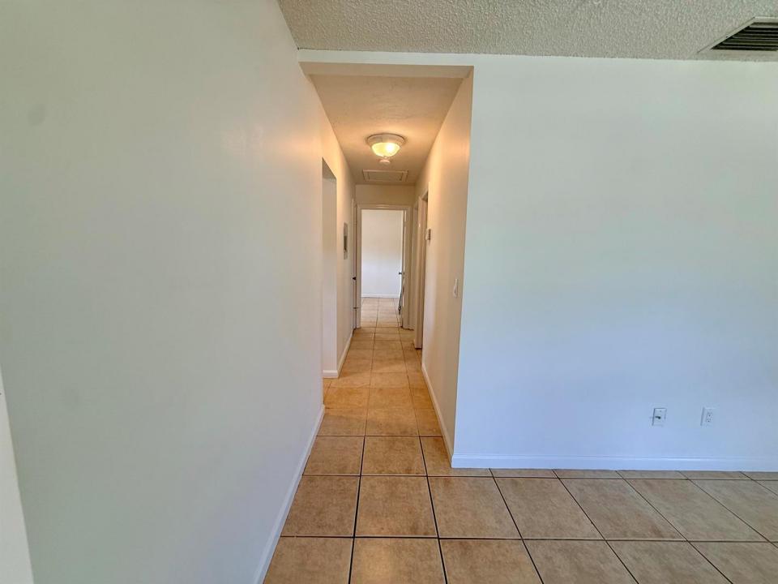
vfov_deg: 85.7
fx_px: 315
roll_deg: -1.1
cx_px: 389
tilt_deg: -5.8
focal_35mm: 14
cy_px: 292
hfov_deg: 102.1
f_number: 2.2
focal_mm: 2.22
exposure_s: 1/120
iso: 125
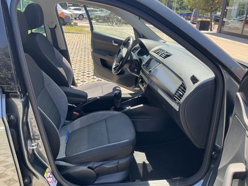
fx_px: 208
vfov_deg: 48.2
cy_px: 93
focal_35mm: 29
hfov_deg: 61.7
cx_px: 124
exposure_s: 1/266
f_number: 1.8
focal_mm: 3
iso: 25
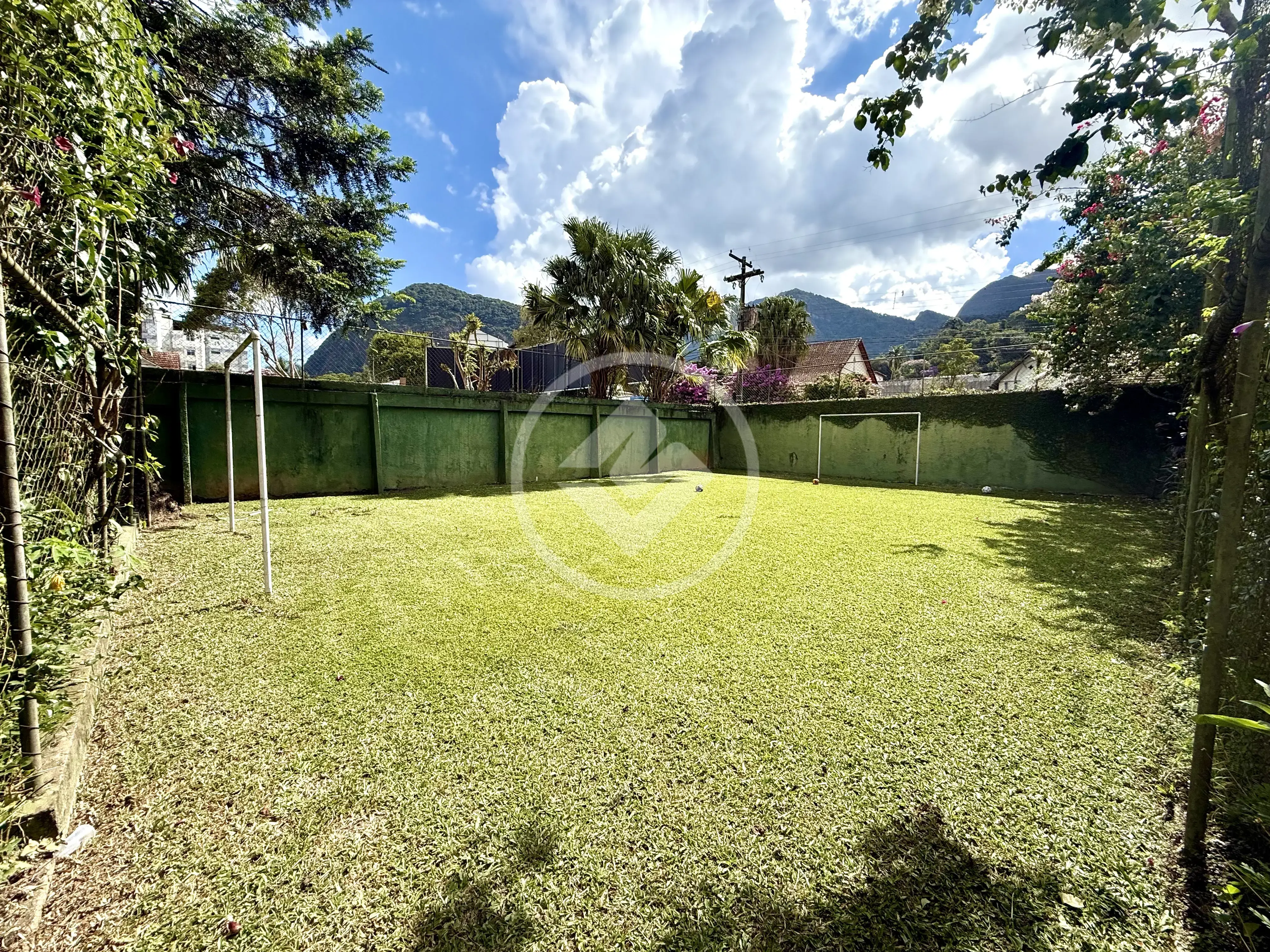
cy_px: 476
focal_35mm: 14
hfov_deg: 102.1
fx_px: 514
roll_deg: -0.5
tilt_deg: -4.4
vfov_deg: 85.7
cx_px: 635
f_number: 2.2
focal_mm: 2.22
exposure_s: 1/2165
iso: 64
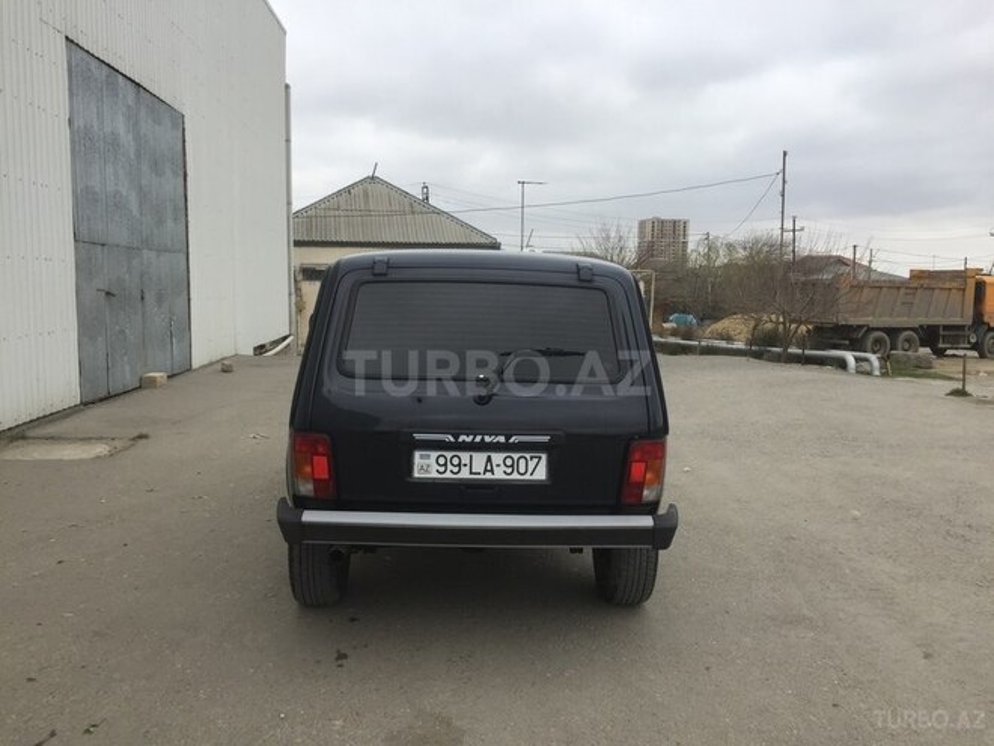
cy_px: 373
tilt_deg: -5.2
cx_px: 497
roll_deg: -1.7
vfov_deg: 48.2
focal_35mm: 29
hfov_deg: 61.7
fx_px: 833
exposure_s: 1/1014
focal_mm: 4.15
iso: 32
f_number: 2.2
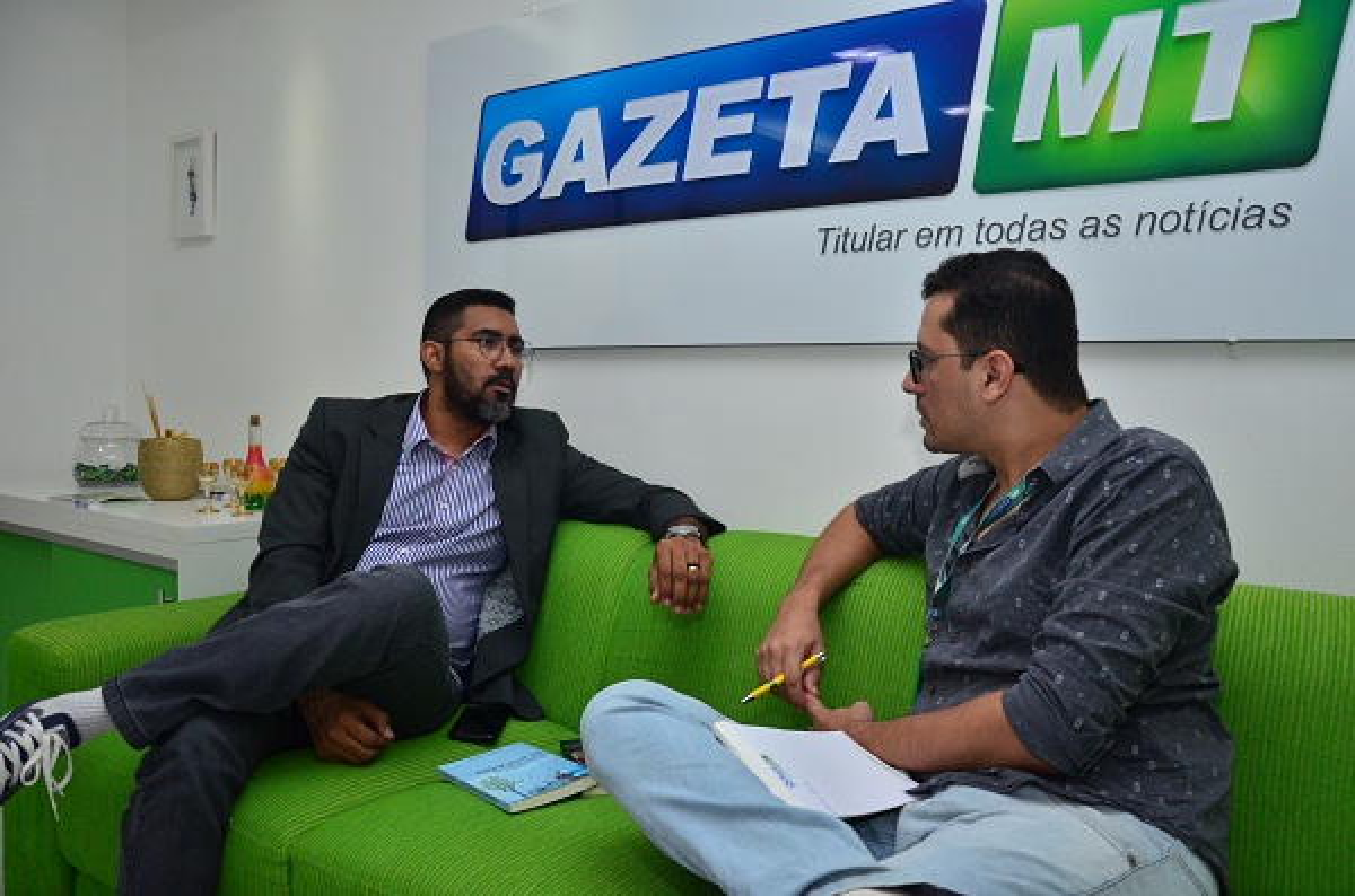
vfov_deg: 18.1
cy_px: 448
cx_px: 678
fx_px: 2816
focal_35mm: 75
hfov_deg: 27.1
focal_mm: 50
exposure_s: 1/320
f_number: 5.6
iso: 1000
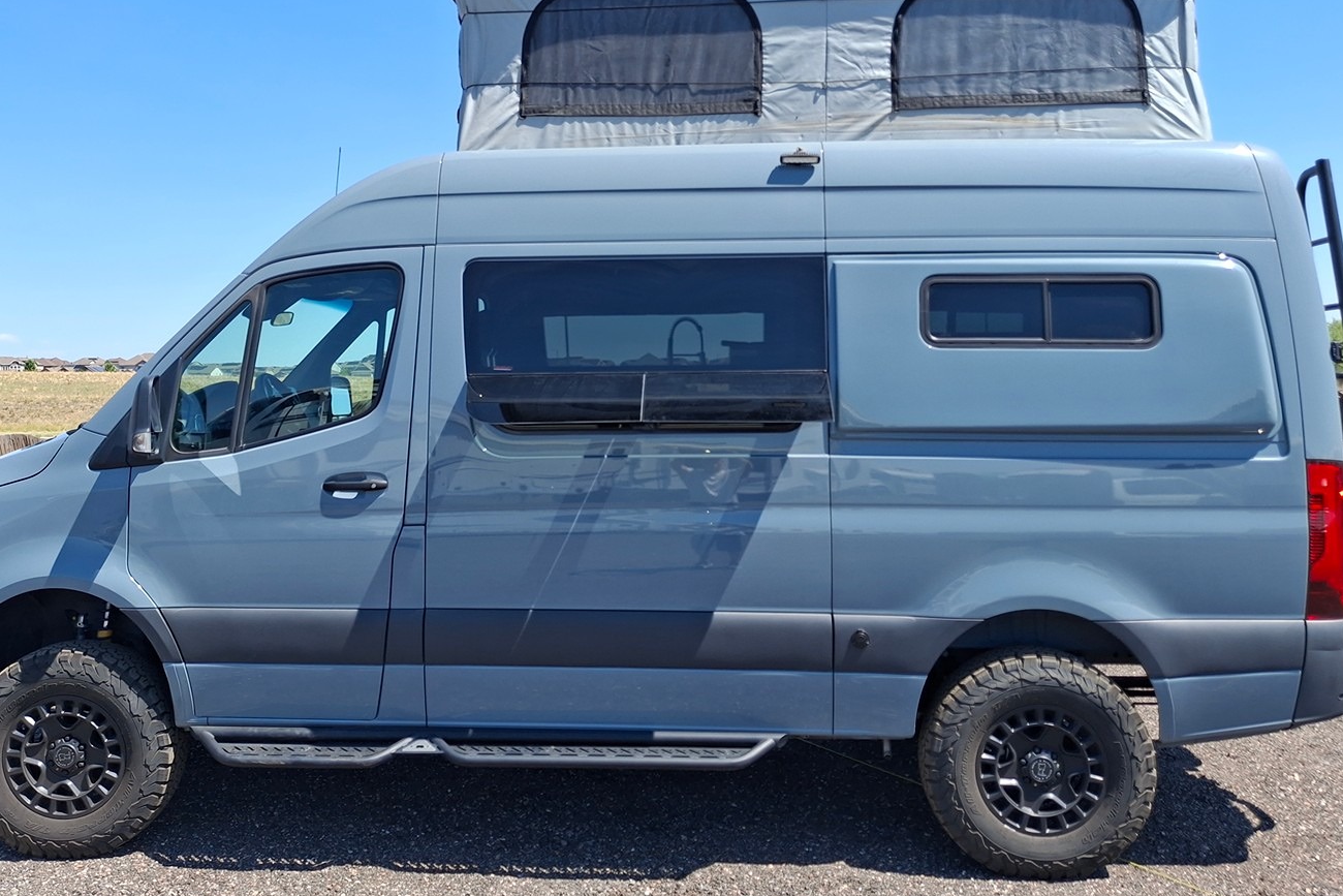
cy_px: 337
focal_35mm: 32
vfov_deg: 40.8
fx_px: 1194
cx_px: 645
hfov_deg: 58.7
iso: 25
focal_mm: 4.69
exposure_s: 1/1238
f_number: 1.8
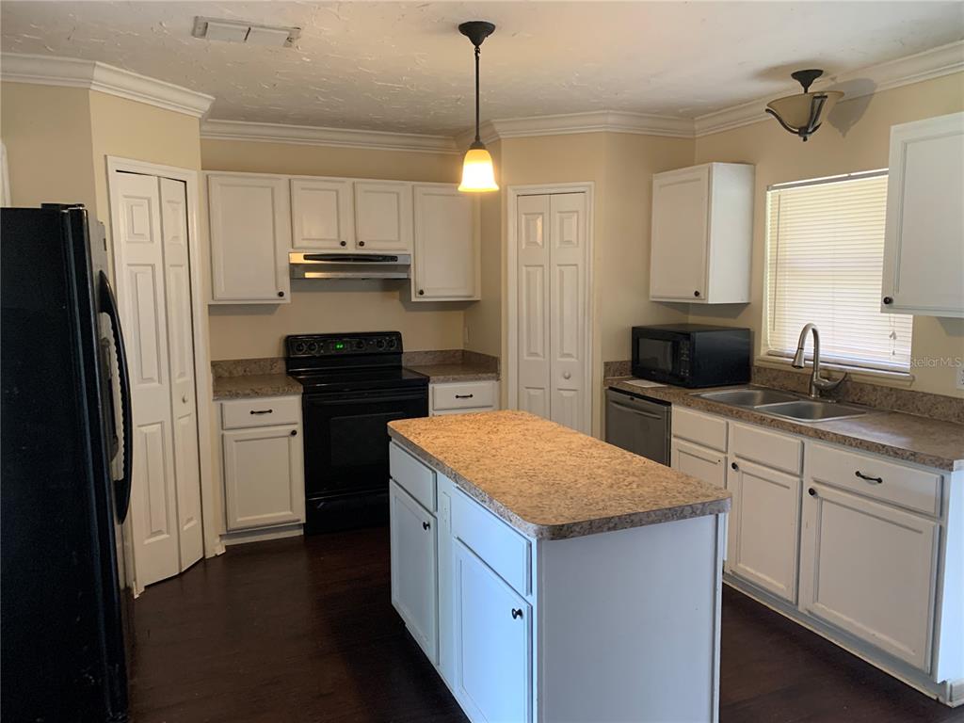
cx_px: 482
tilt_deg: -8.2
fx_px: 724
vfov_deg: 53.1
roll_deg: +0.1
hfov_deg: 67.3
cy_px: 362
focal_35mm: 26
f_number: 1.8
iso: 320
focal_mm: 4.25
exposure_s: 1/60
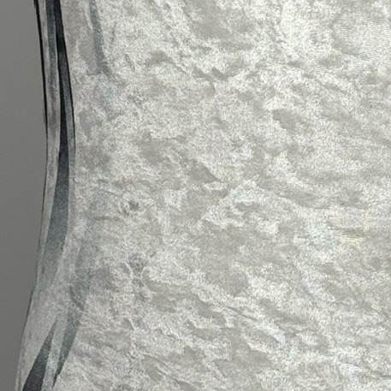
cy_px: 157
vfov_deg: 9.2
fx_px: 2428
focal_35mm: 190
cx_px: 329
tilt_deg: -5.8
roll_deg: -0.1
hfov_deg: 9.2
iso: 50
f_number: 1.78
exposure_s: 1/164
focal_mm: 6.76
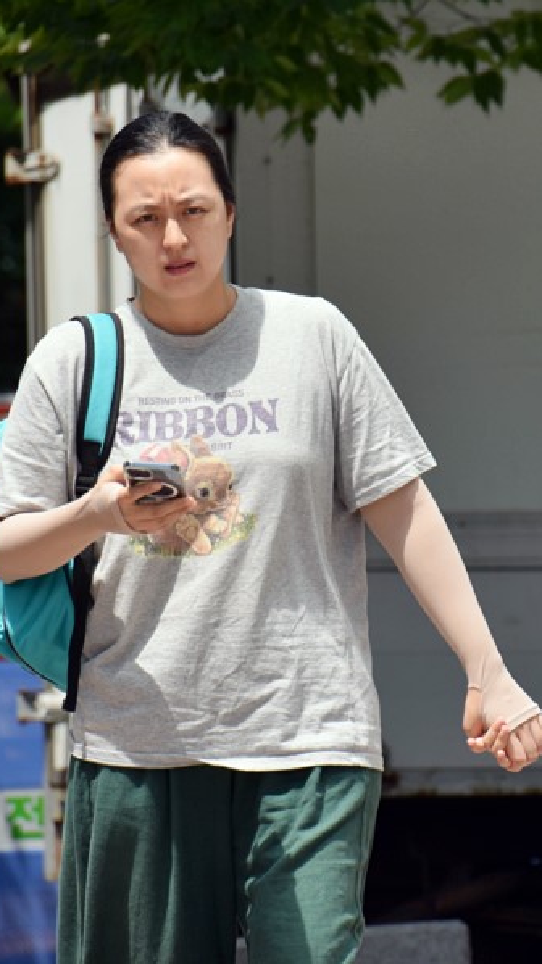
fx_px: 12095
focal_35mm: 473
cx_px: 474
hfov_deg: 2.6
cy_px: 482
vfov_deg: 4.6
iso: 200
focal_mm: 200
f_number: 6.3
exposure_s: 1/500
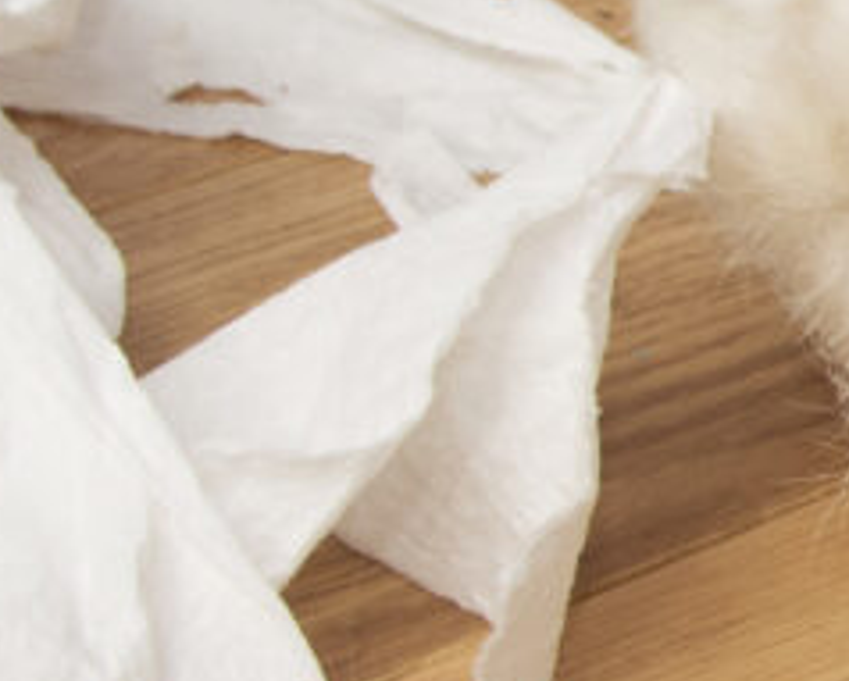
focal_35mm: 182
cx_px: 1673
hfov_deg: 9.9
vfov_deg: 8.5
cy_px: 287
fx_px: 4579
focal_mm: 22
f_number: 7.1
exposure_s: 1/60
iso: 200
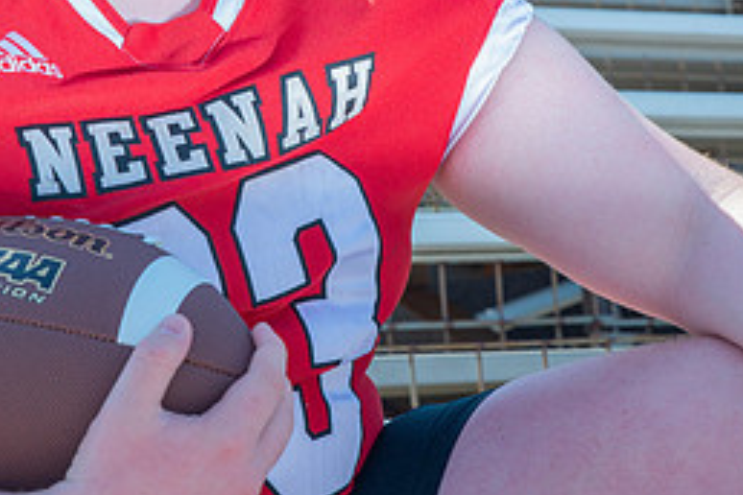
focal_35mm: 126
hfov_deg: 16.3
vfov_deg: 10.8
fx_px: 2600
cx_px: 348
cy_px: -30
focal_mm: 56
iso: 320
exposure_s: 1/320
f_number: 9
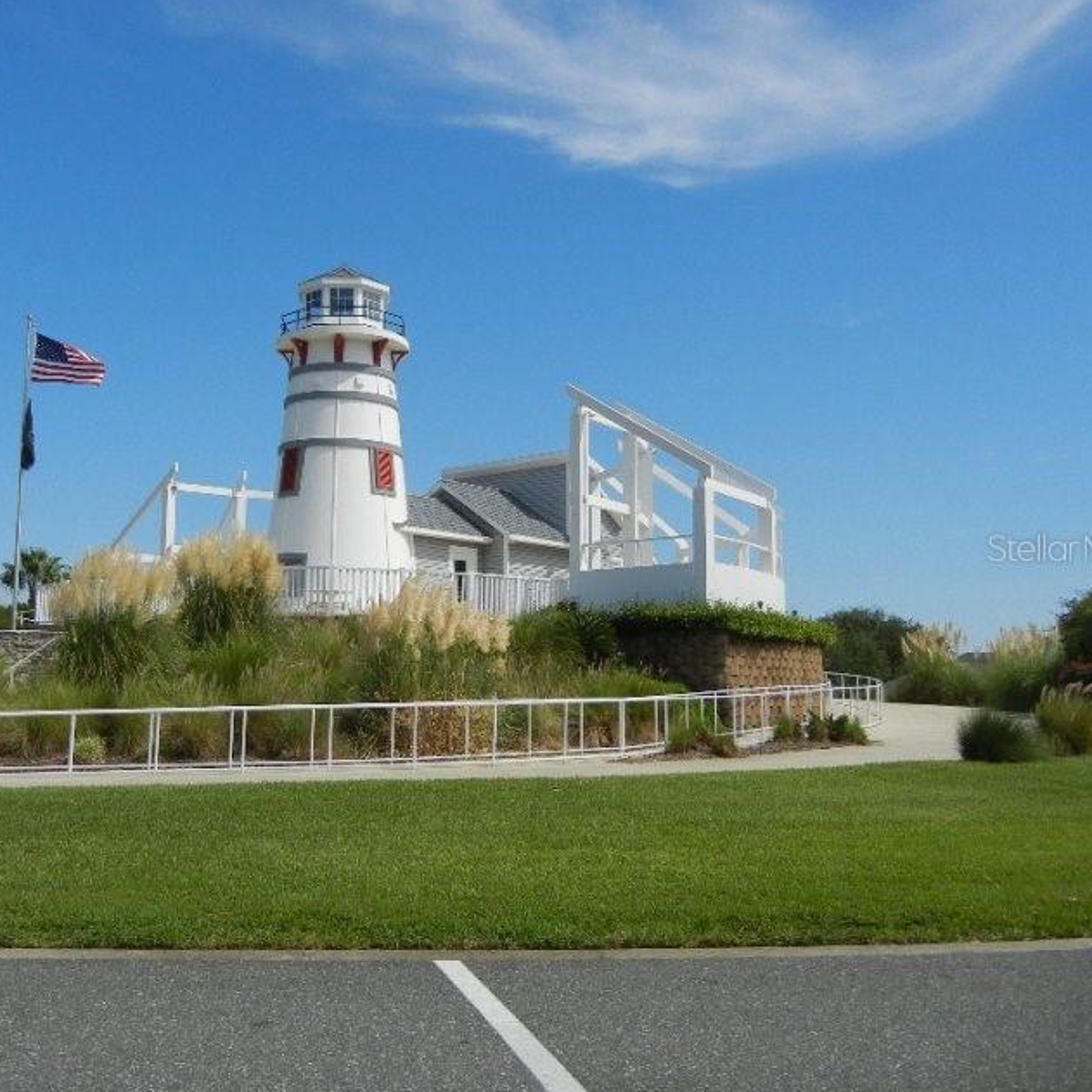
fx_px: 1321
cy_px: 547
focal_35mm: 37
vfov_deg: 44.9
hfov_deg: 44.4
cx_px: 389
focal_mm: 5.4
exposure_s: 1/611
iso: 160
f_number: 7
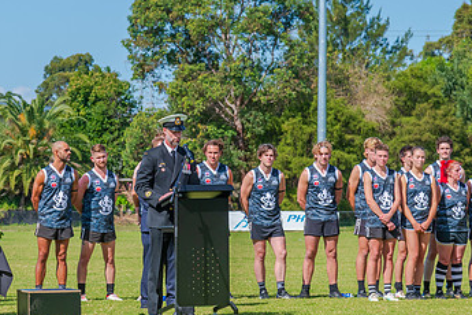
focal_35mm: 205
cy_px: 157
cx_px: 177
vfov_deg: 6.7
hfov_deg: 10.0
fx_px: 2688
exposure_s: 1/2000
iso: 400
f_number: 7.1
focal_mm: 120
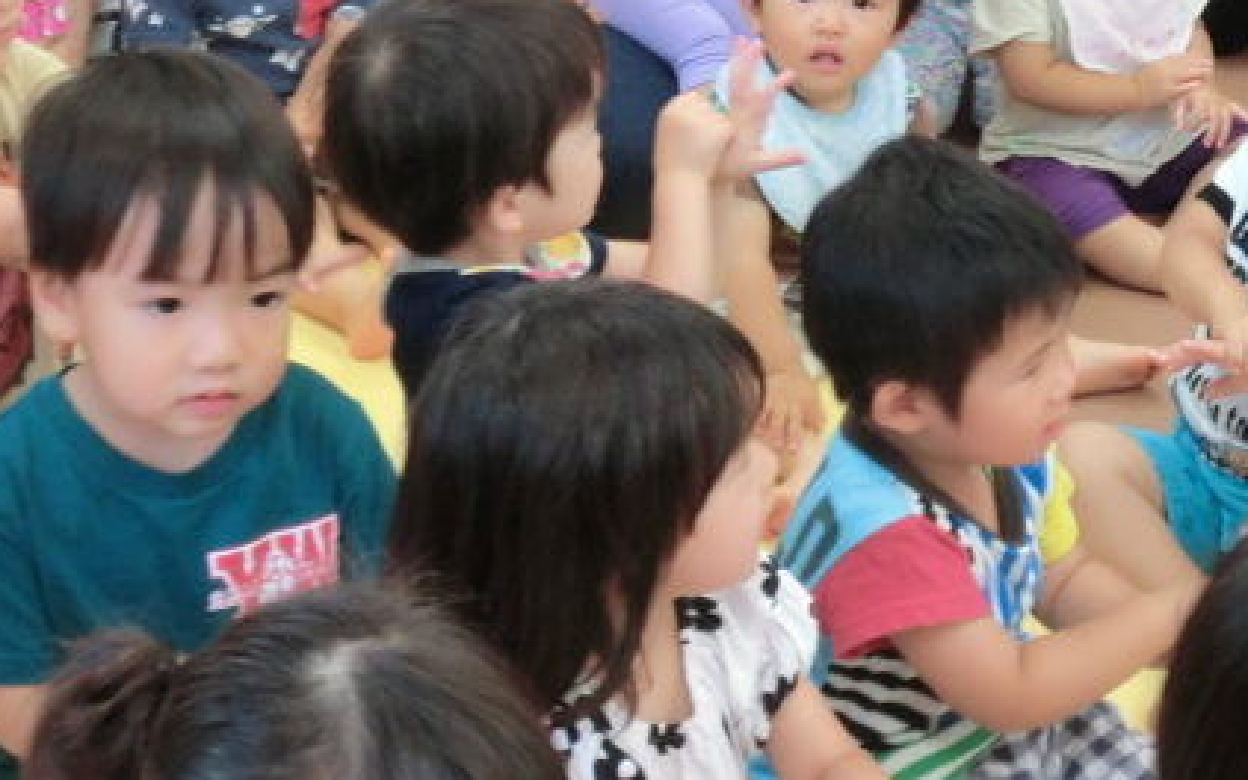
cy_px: 12
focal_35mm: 72
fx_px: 2450
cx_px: 976
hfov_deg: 28.1
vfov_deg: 17.7
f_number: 3
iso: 400
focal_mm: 5
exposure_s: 1/60
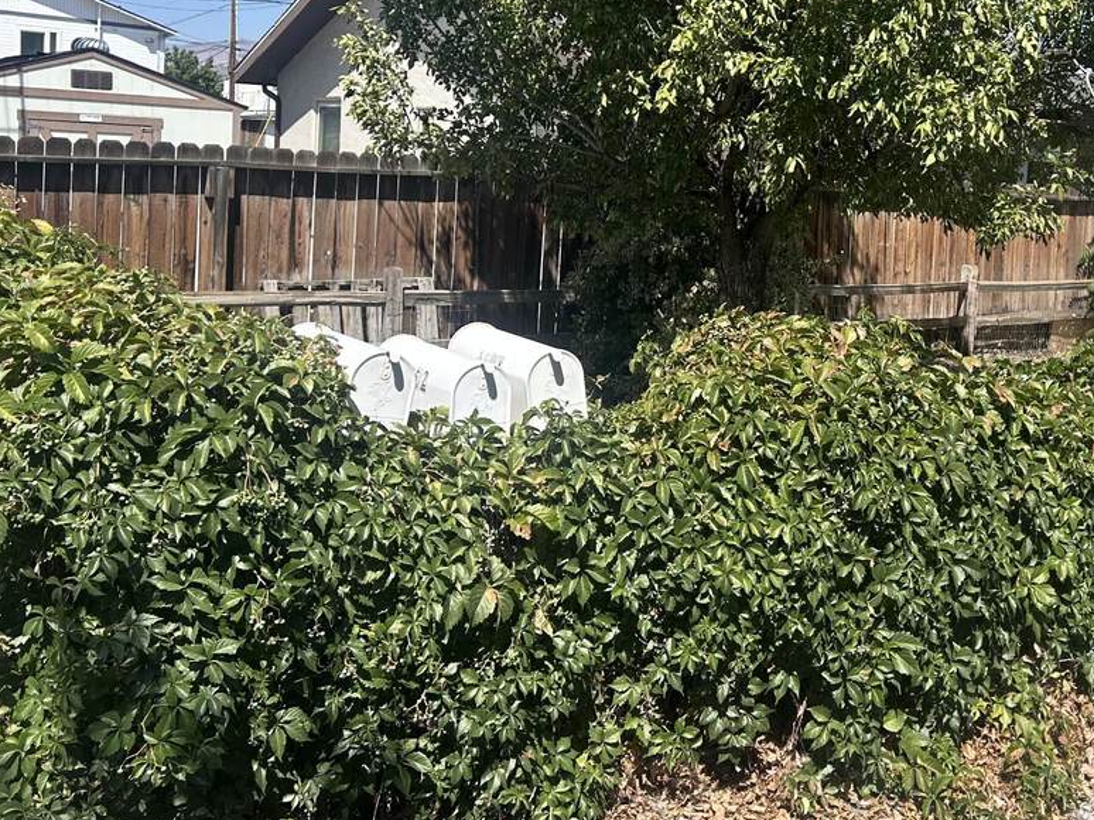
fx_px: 1359
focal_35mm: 43
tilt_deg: -4.0
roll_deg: -3.0
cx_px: 878
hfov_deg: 41.9
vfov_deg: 33.3
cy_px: 284
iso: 50
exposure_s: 1/1808
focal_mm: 5.7
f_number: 1.5
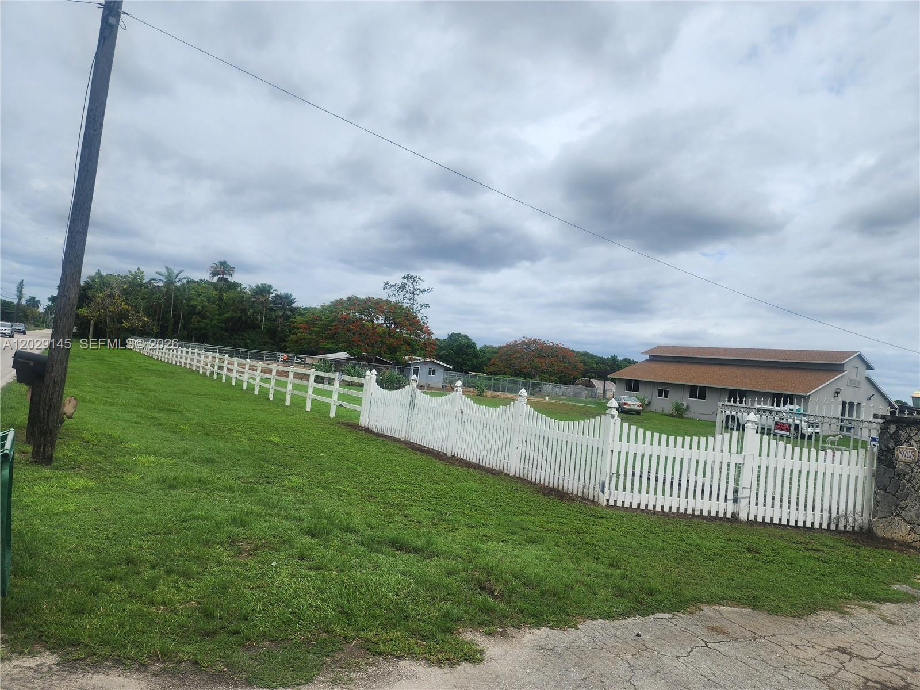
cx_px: 460
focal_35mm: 23
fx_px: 611
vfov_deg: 58.9
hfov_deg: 73.9
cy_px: 345
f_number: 1.8
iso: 12
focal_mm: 6.4
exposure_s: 1/2099
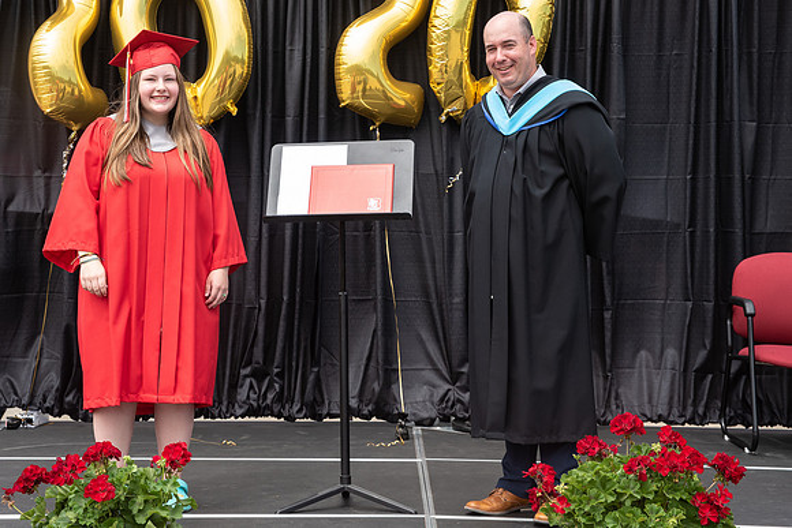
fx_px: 1490
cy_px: 240
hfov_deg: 29.7
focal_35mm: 68
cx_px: 324
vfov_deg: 20.1
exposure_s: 1/640
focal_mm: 56
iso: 500
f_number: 5.6
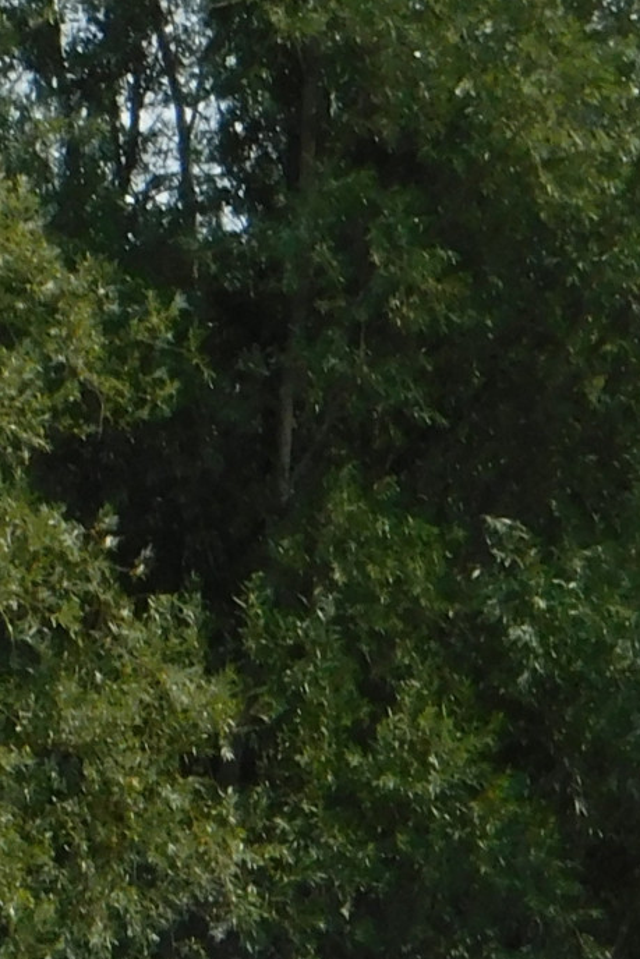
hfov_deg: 1.8
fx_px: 20548
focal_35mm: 771
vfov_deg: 2.7
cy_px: 1377
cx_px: -1366
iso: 125
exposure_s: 1/320
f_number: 5.3
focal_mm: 30.1
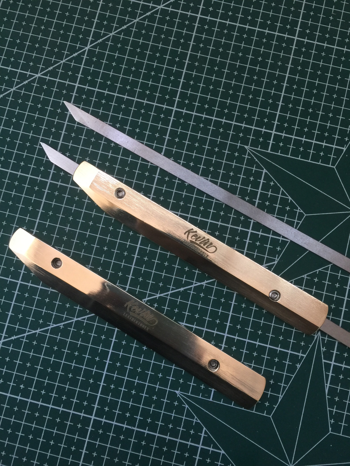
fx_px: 391
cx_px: 175
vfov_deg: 61.7
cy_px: 233
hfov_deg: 48.2
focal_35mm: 29
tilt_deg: -83.4
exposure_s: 1/17
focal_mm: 4.15
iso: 64
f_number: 2.2
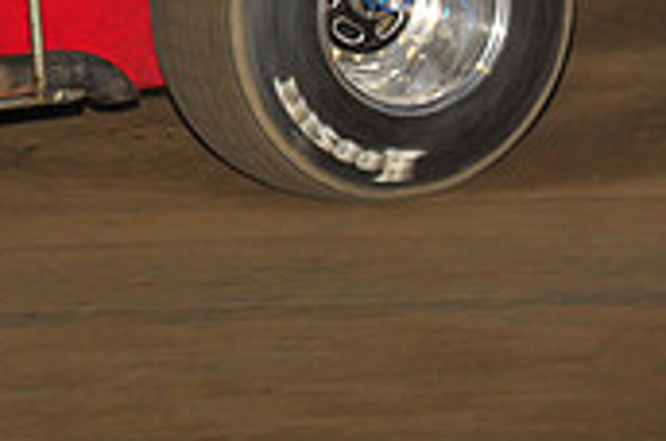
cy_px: -220
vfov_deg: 3.0
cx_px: -360
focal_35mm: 456
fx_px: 8420
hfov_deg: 4.5
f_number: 7.1
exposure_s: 1/320
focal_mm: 135
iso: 800
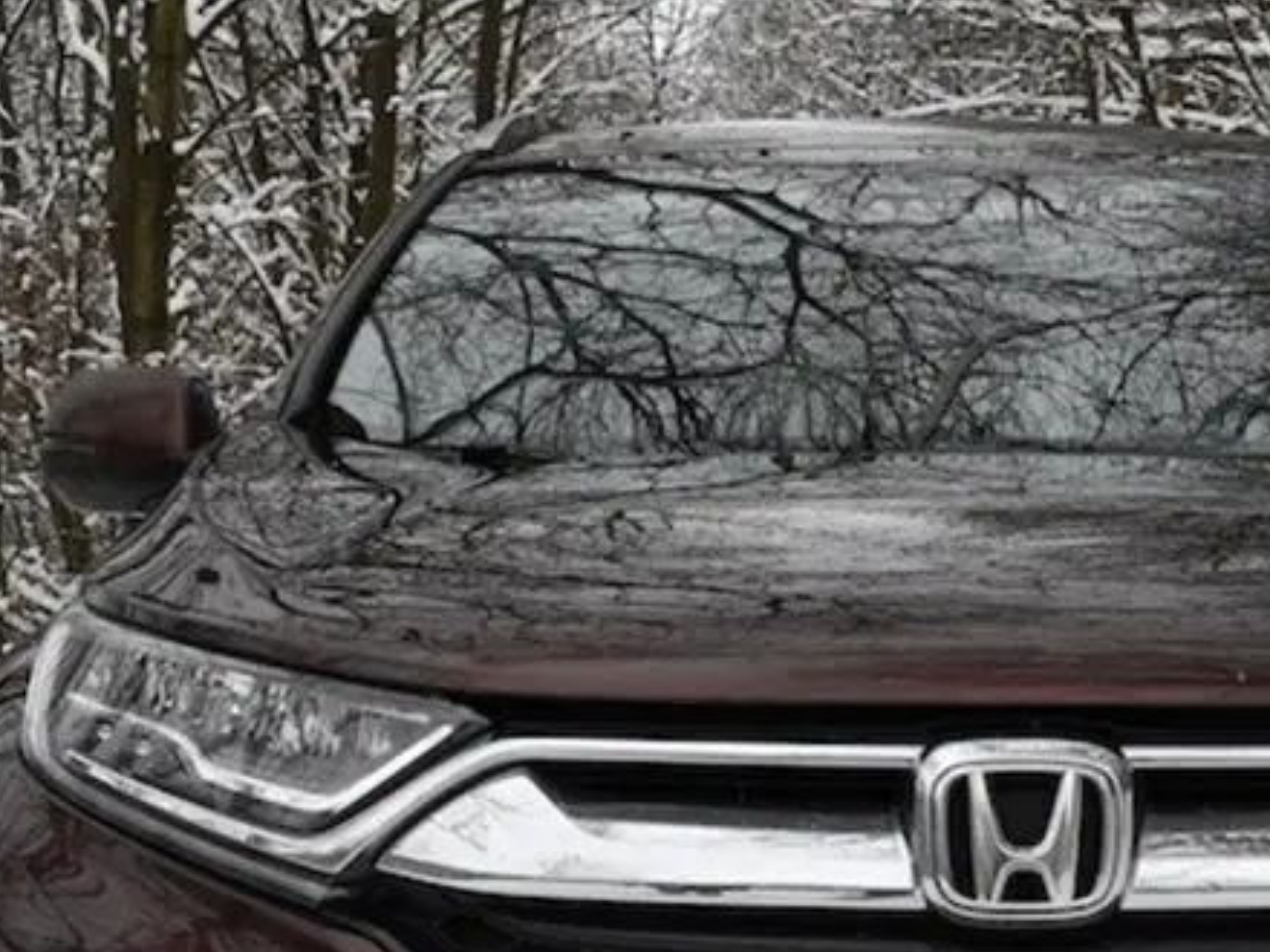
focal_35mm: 97
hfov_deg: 20.0
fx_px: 3559
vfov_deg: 15.2
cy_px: 753
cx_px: 1065
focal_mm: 37
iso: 2500
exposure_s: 1/320
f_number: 14
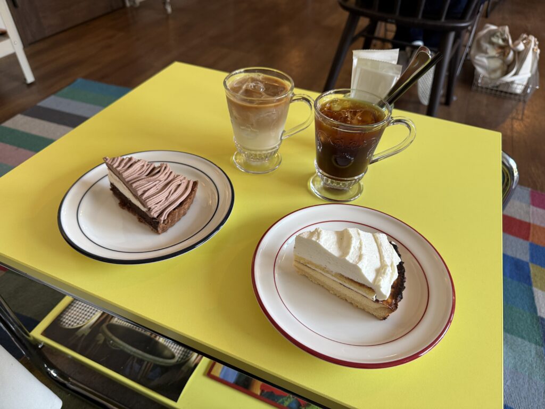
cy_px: 204
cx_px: 272
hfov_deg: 71.6
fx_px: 378
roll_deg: -2.3
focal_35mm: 24
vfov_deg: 56.8
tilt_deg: -42.3
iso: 160
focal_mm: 6.76
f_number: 1.78
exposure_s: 1/120
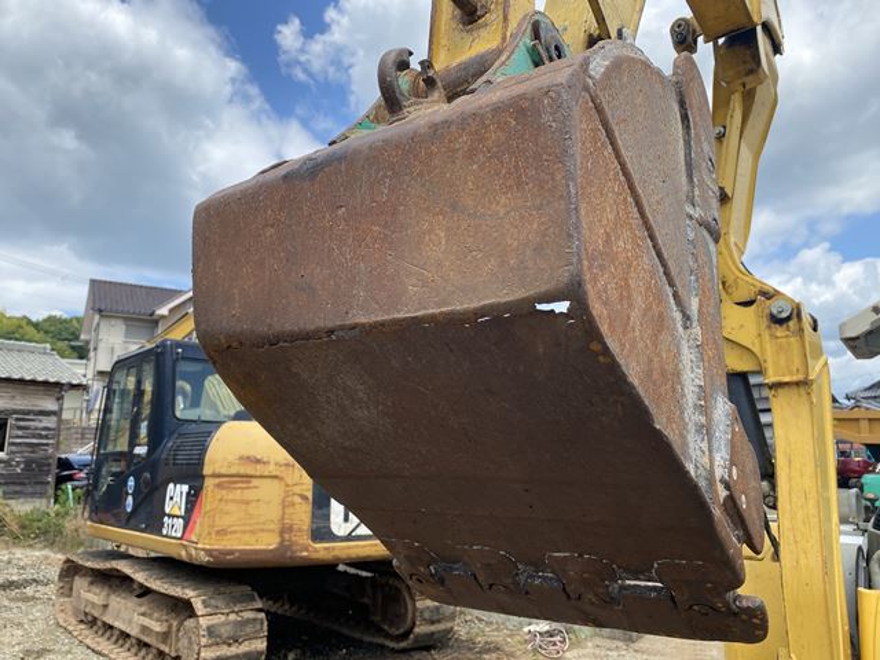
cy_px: 330
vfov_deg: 53.1
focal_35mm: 26
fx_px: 661
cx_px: 440
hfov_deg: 67.3
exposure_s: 1/1678
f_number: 1.8
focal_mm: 4.25
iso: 32
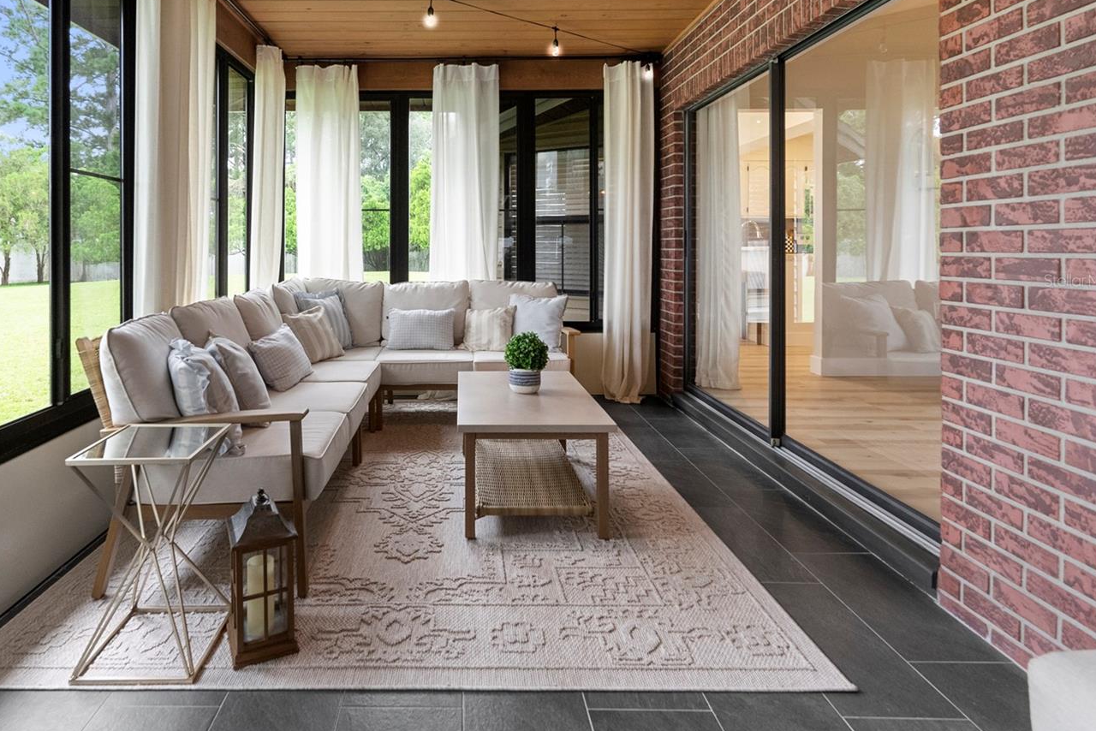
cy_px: 280
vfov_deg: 61.2
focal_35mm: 20
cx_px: 435
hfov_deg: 82.9
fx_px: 609
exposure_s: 1/15
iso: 2000
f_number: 9
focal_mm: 16
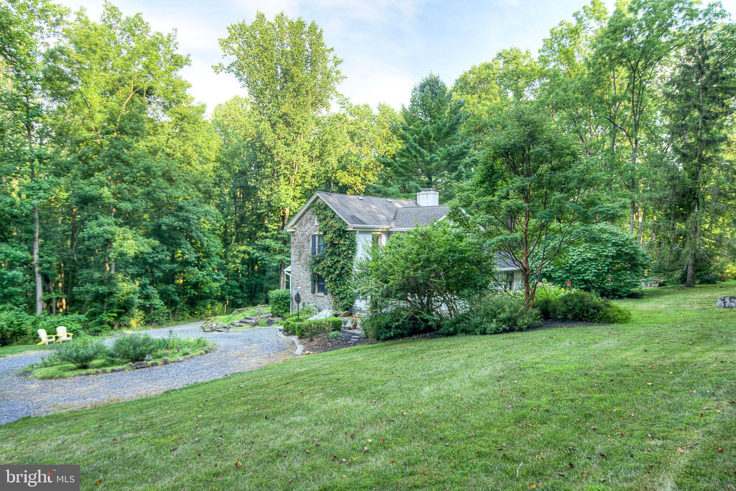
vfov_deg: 53.1
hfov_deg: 73.7
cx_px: 368
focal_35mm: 24
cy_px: 246
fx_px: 491
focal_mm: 24
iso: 100
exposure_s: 1/30
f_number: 8
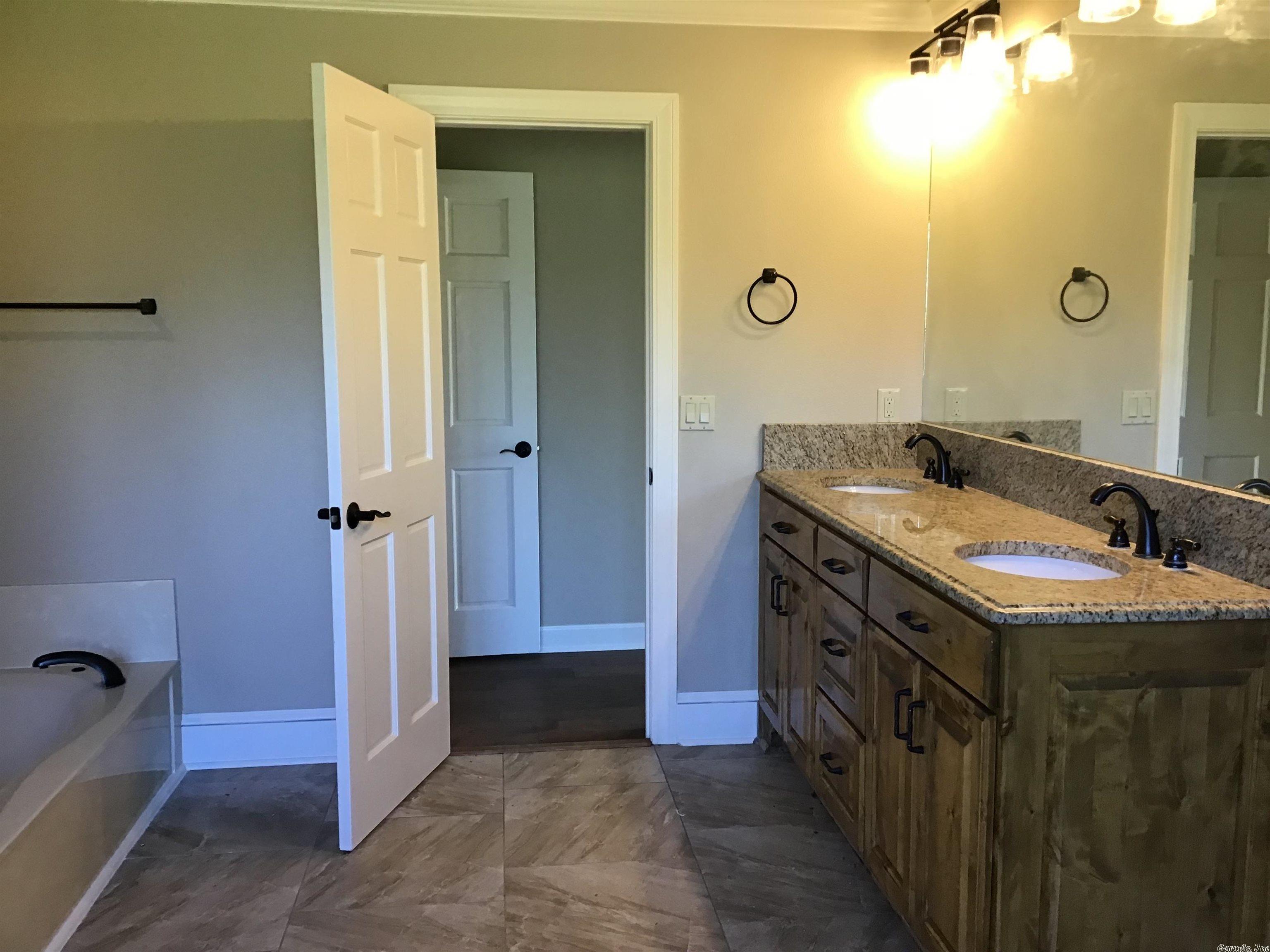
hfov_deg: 58.4
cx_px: 635
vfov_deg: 45.4
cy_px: 476
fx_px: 1137
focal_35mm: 31
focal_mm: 3.3
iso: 40
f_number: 2.4
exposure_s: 1/30
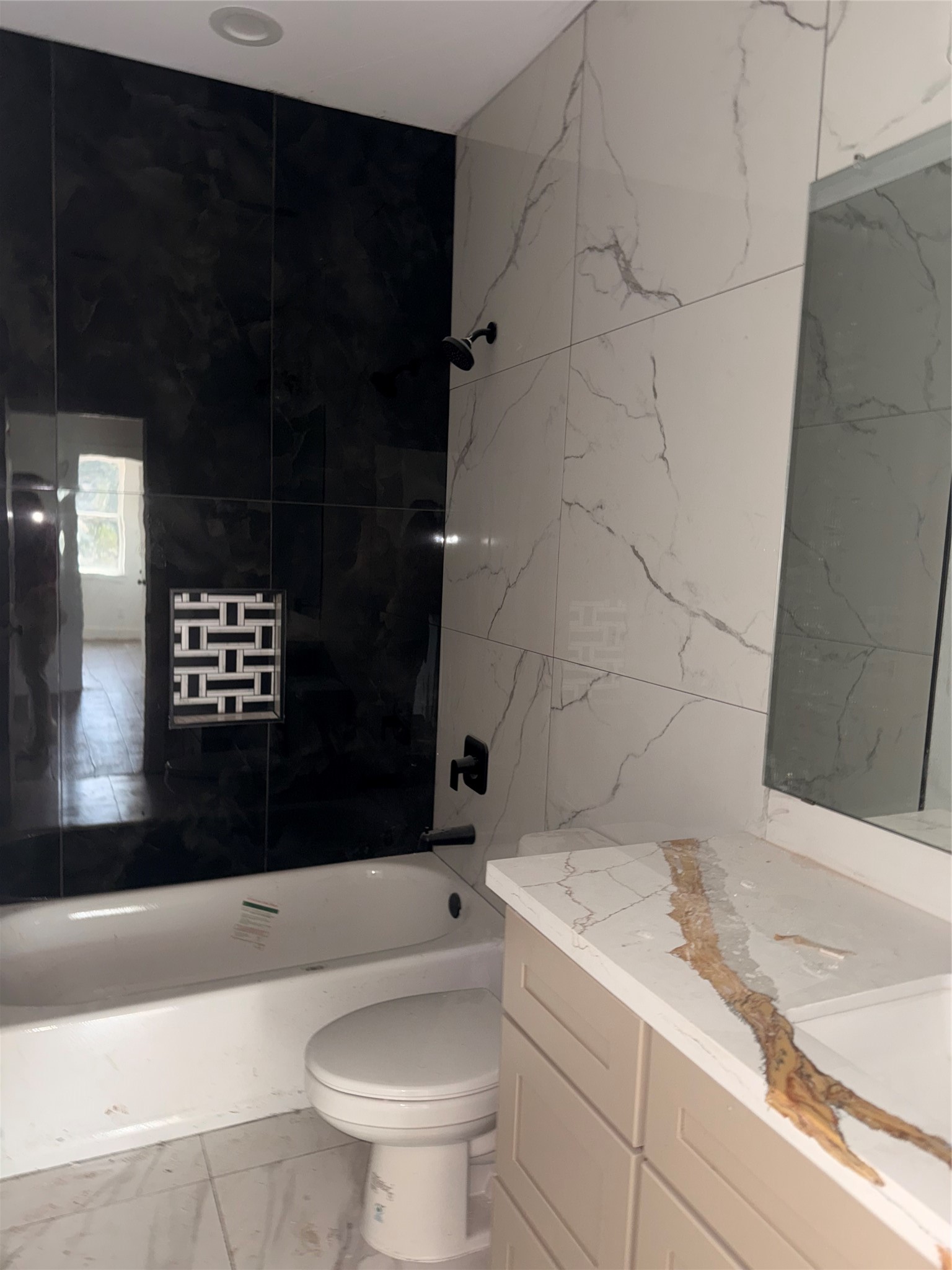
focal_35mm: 24
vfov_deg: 71.6
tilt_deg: -5.6
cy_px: 635
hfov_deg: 56.8
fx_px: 880
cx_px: 476
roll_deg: -2.2
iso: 80
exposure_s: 1/17
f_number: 1.78
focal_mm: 6.76
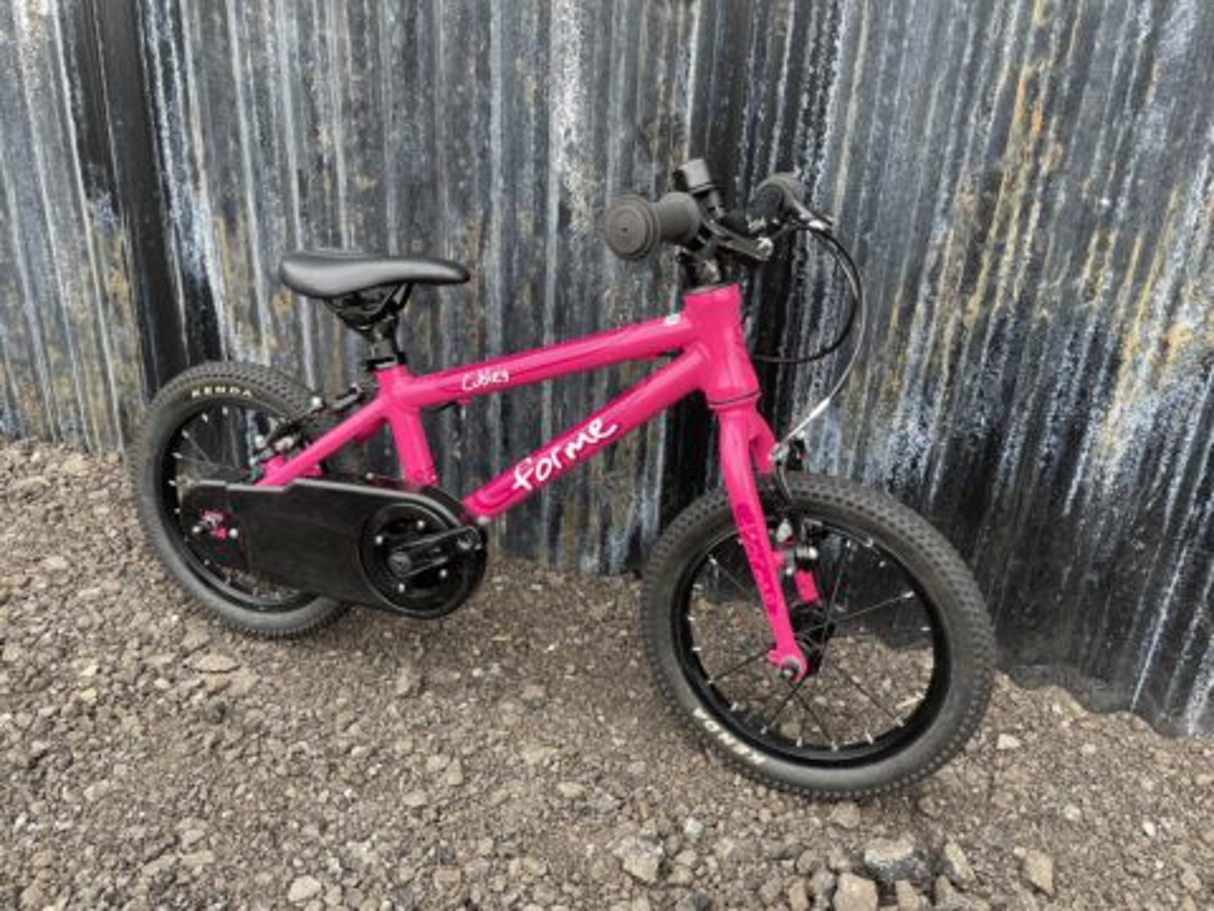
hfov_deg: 67.3
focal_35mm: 26
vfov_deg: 53.1
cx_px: 607
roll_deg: -2.8
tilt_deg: -22.2
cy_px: 456
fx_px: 912
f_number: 1.6
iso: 32
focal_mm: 4.2
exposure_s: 1/127
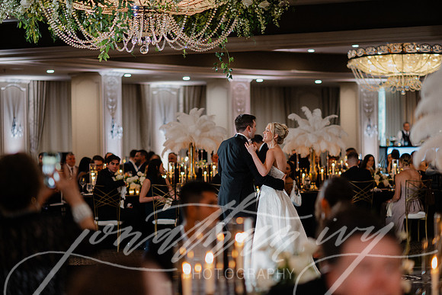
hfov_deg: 23.9
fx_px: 1044
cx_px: 221
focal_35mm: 85
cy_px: 148
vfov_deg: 16.1
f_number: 1.8
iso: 2500
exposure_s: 1/160
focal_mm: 85
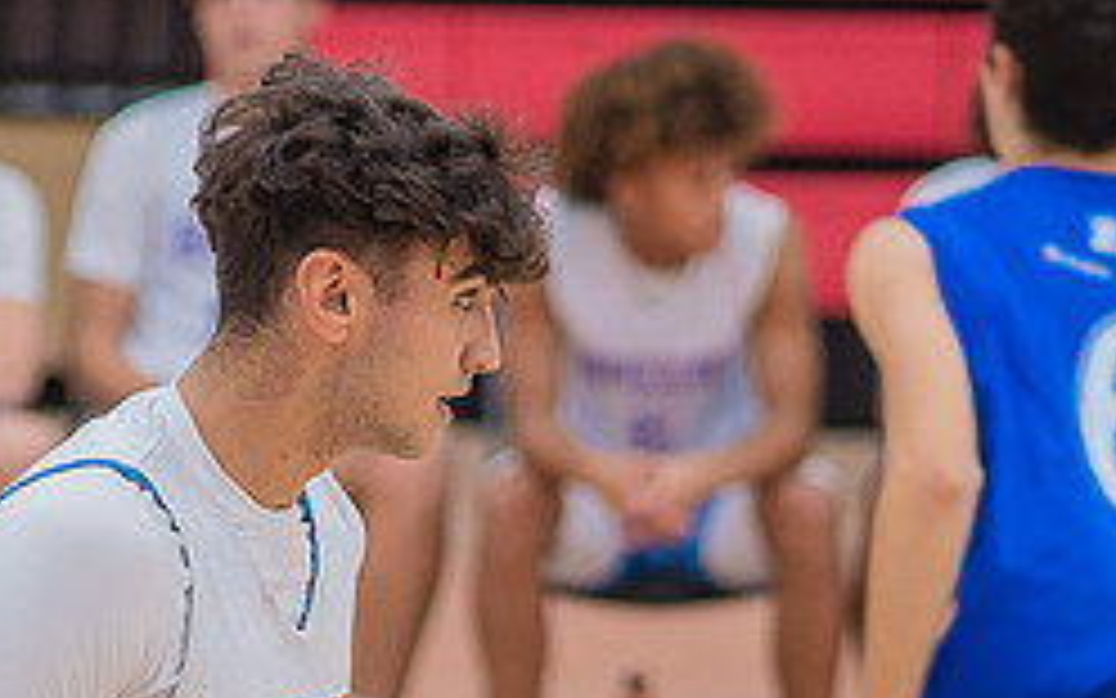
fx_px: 14477
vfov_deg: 2.8
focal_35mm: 476
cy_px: 504
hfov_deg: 4.4
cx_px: 432
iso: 1000
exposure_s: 1/250
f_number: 5.3
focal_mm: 200
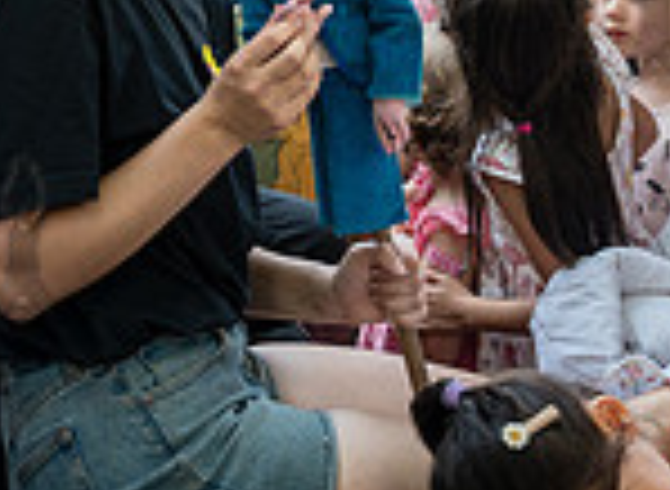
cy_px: -243
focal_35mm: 99
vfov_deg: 13.8
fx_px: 1899
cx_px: -105
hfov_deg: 19.0
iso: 1000
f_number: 4.5
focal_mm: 24
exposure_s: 1/160
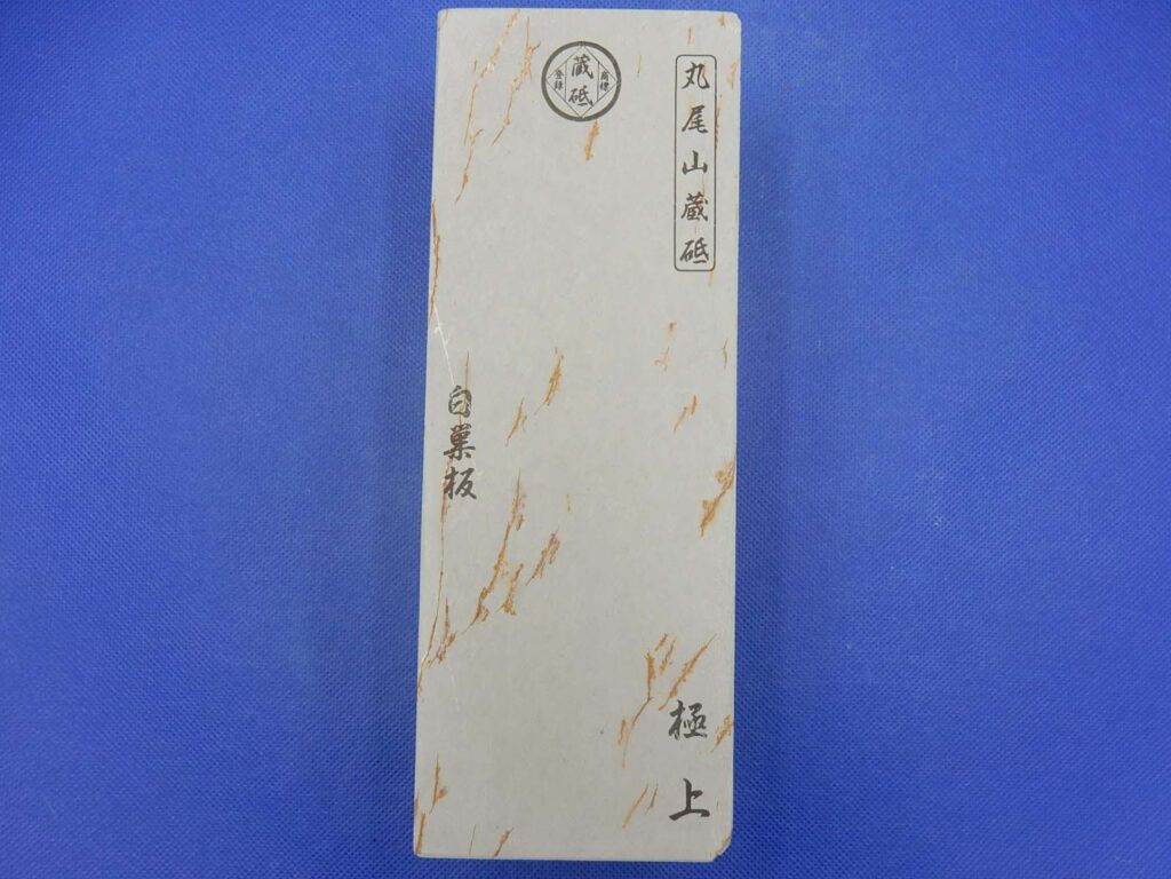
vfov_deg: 54.9
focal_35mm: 25
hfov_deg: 69.4
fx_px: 846
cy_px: 440
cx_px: 586
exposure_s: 1/100
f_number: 3.7
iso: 125
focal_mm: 4.5
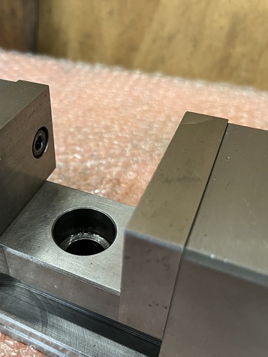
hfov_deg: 39.4
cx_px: 59
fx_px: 361
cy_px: 180
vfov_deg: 52.6
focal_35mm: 35
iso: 250
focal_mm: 5.1
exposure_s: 1/60
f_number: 1.6
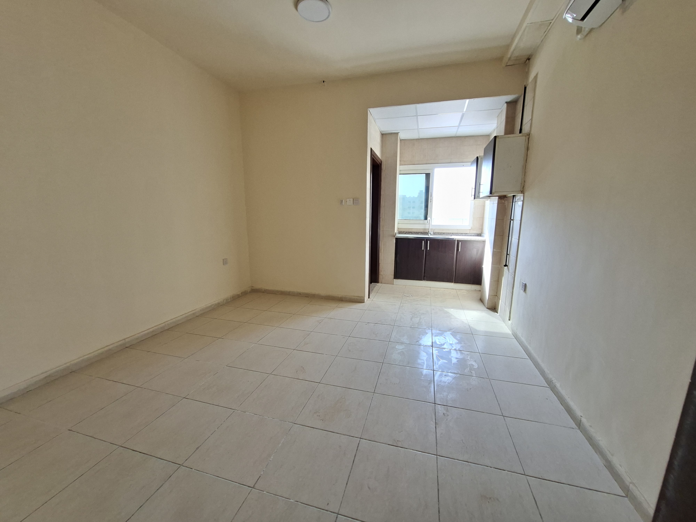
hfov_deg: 106.2
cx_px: 348
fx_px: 261
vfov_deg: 89.9
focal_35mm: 13
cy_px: 261
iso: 50
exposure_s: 1/50
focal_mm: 1.74
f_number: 2.2
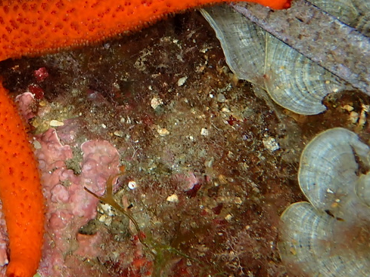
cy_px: 48
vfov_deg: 21.6
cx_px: 34
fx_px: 716
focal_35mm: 67
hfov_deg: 27.8
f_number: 3.2
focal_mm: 5.79
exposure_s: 1/160
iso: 100
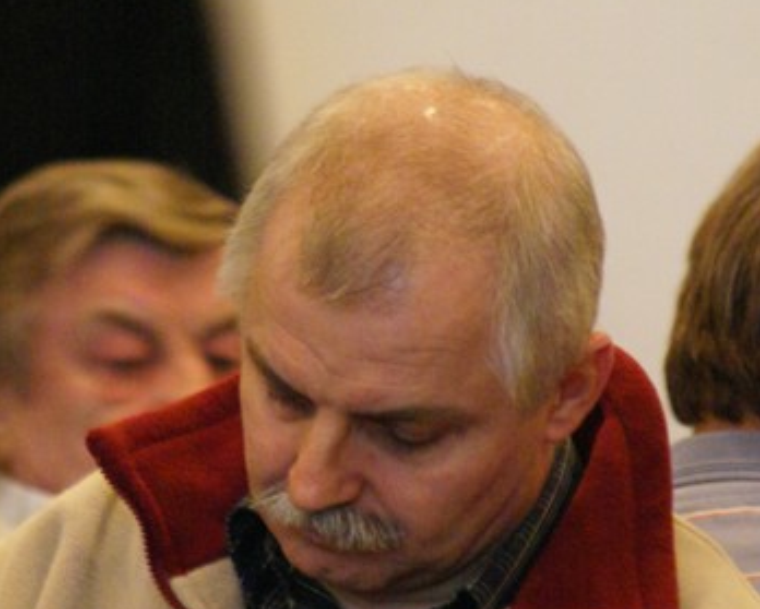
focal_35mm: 793
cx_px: 341
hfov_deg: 2.4
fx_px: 17852
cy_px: 310
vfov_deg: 2.0
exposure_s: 1/8
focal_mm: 280
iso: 1600
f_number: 5.6
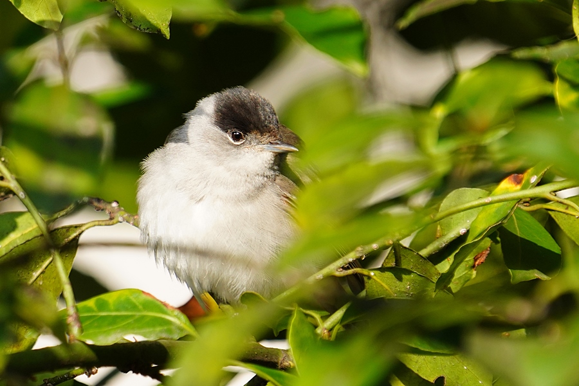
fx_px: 9649
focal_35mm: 600
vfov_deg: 2.3
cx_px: 290
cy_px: 193
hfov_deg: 3.4
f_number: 6.3
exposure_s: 1/500
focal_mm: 600
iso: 400
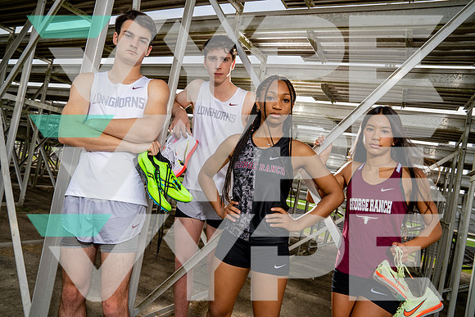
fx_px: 317
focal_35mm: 24
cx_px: 238
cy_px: 158
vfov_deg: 53.2
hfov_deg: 73.7
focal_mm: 24
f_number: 8
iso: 100
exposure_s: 1/125
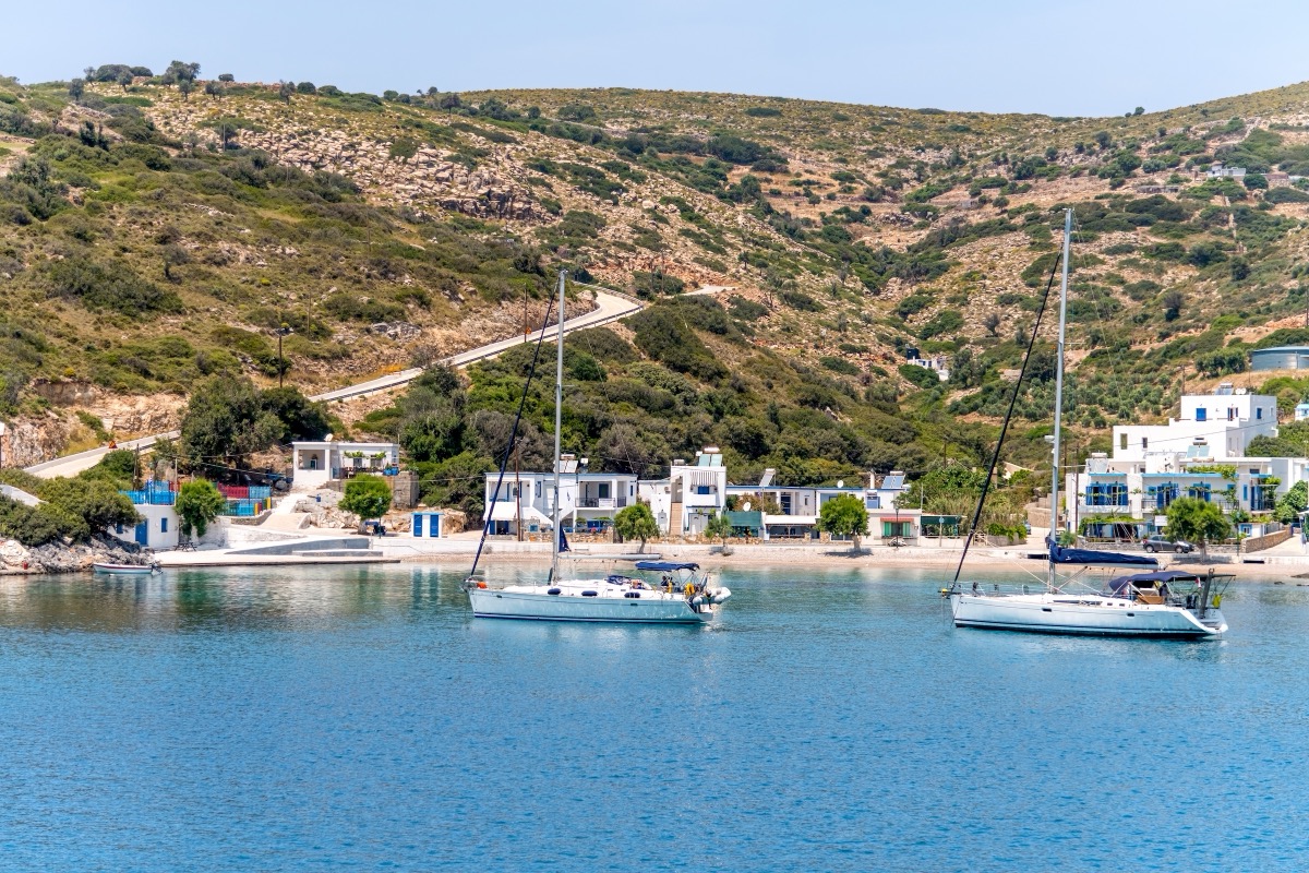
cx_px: 654
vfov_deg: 19.5
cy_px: 436
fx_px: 2545
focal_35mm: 70
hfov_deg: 28.8
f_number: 4
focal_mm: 70
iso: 100
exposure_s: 1/800
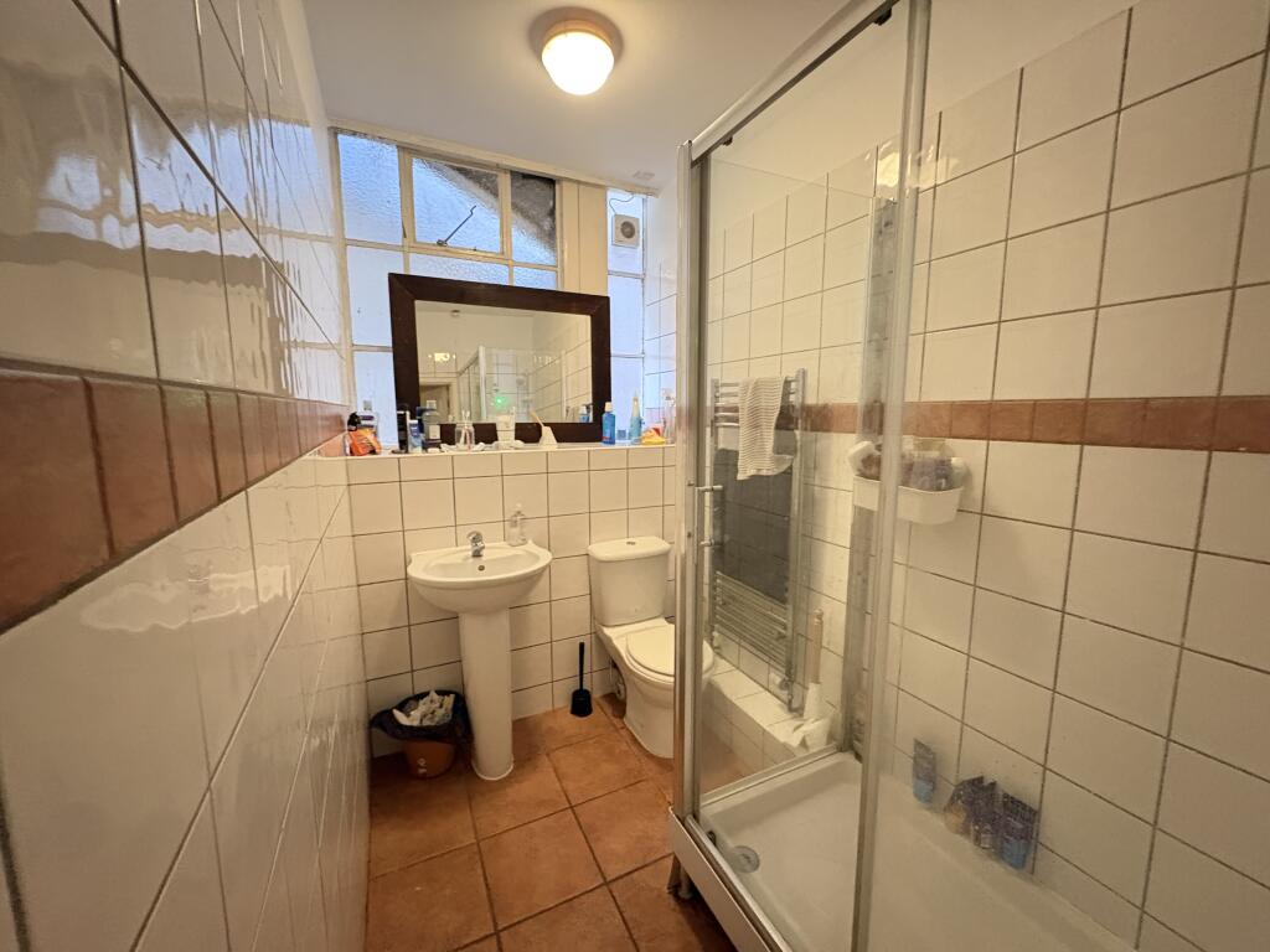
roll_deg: +0.4
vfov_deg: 85.7
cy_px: 476
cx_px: 635
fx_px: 514
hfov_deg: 102.1
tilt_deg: -6.5
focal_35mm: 14
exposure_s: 1/25
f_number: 2.2
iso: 1250
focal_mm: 2.22
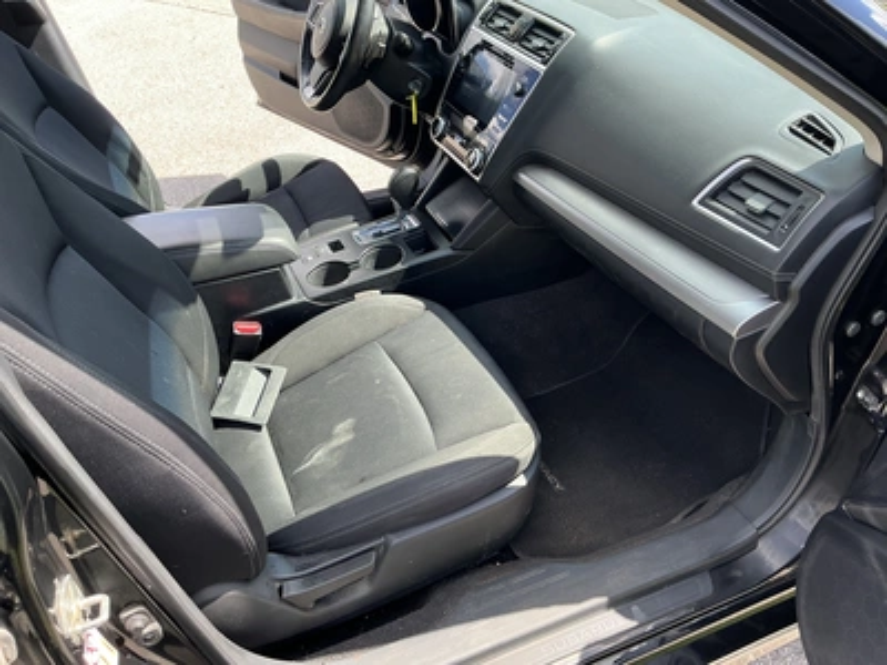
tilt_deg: -38.2
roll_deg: +0.3
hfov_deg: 63.4
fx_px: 717
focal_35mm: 28
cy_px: 332
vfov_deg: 49.7
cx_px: 444
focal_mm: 3
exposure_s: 1/144
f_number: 1.8
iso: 20
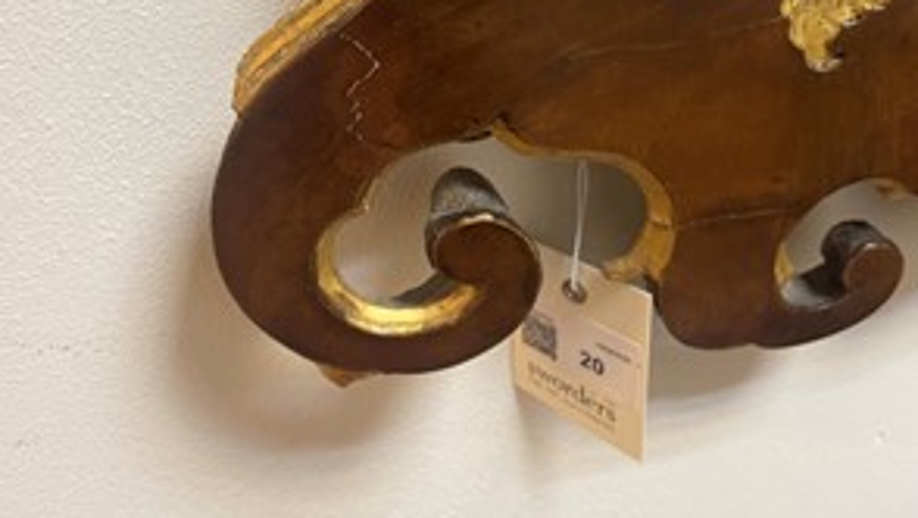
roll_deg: +1.4
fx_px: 901
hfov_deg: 54.0
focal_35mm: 37
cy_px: -56
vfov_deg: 28.9
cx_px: 462
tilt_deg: -21.1
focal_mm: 5.1
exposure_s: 1/50
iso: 160
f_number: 1.6
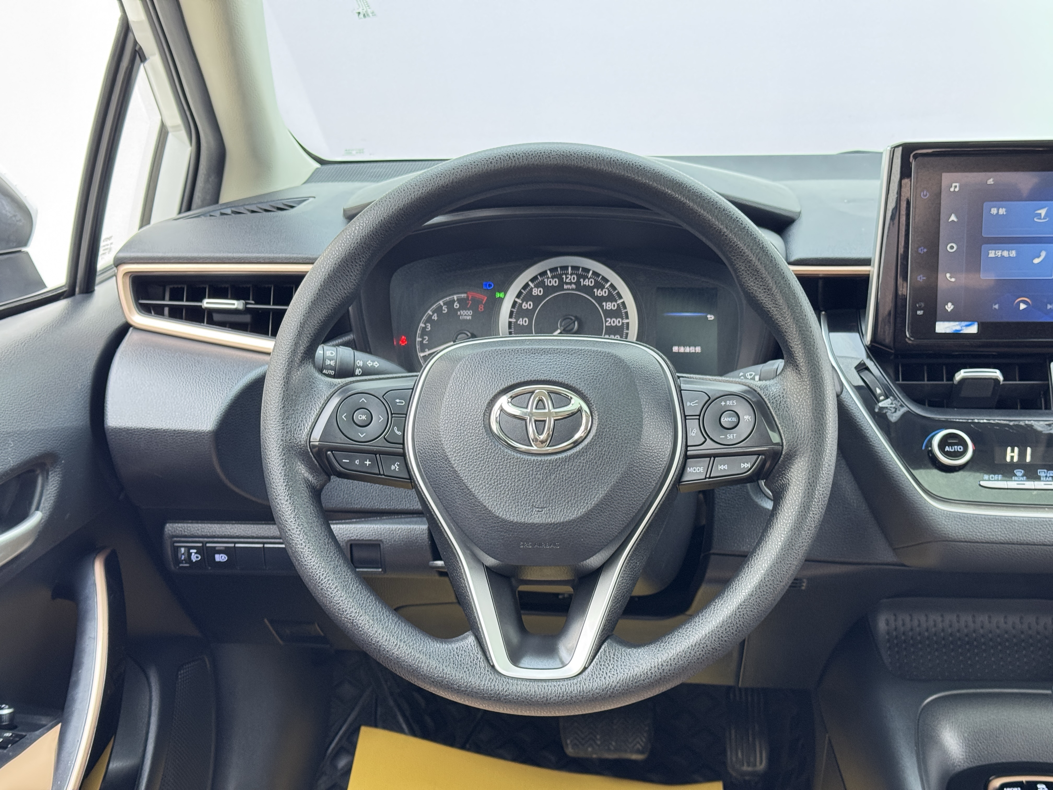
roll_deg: +0.8
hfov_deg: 39.7
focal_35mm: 48
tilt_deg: -14.9
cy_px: 395
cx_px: 526
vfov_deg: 30.3
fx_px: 1460
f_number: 1.78
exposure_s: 1/50
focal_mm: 6.76
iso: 160
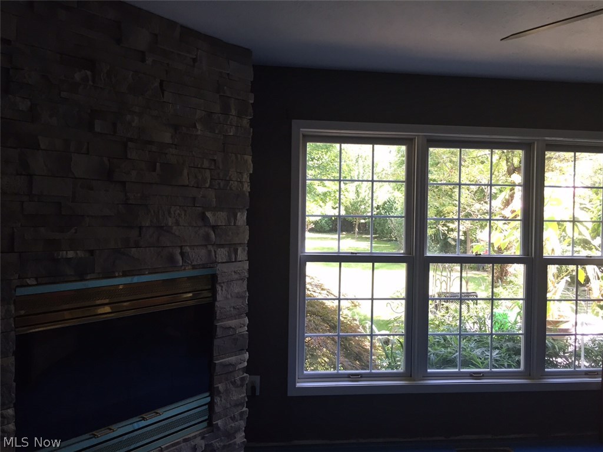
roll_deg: -0.6
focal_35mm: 29
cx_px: 302
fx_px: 505
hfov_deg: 61.7
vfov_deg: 48.2
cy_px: 226
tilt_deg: +0.0
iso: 32
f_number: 2.2
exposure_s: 1/30
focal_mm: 4.15
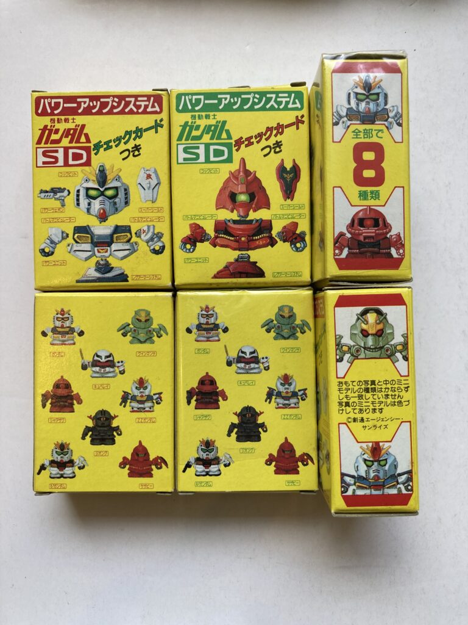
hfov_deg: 49.7
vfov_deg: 63.4
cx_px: 234
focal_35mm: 28
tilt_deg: -87.5
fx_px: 505
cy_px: 312
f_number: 1.8
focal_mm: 3.99
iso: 50
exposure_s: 1/121
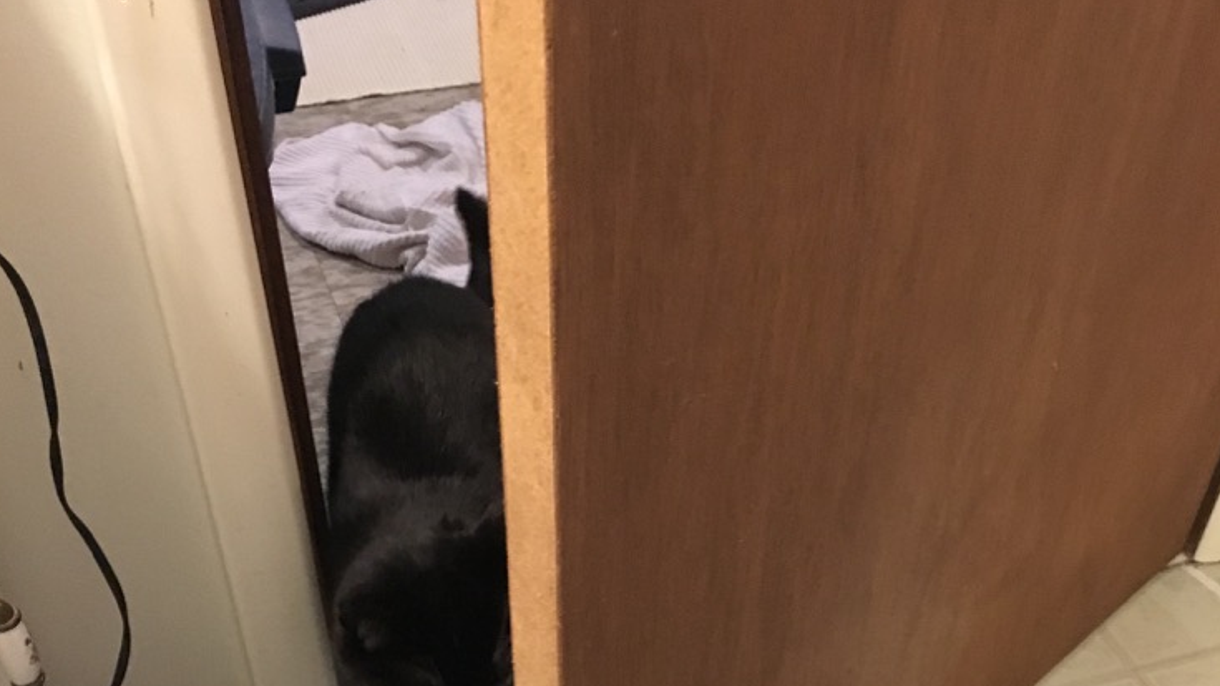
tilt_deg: -44.4
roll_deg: -1.5
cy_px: 598
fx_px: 1391
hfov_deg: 47.4
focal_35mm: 43
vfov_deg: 26.9
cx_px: 611
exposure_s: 1/15
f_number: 2.2
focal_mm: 4.15
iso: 320
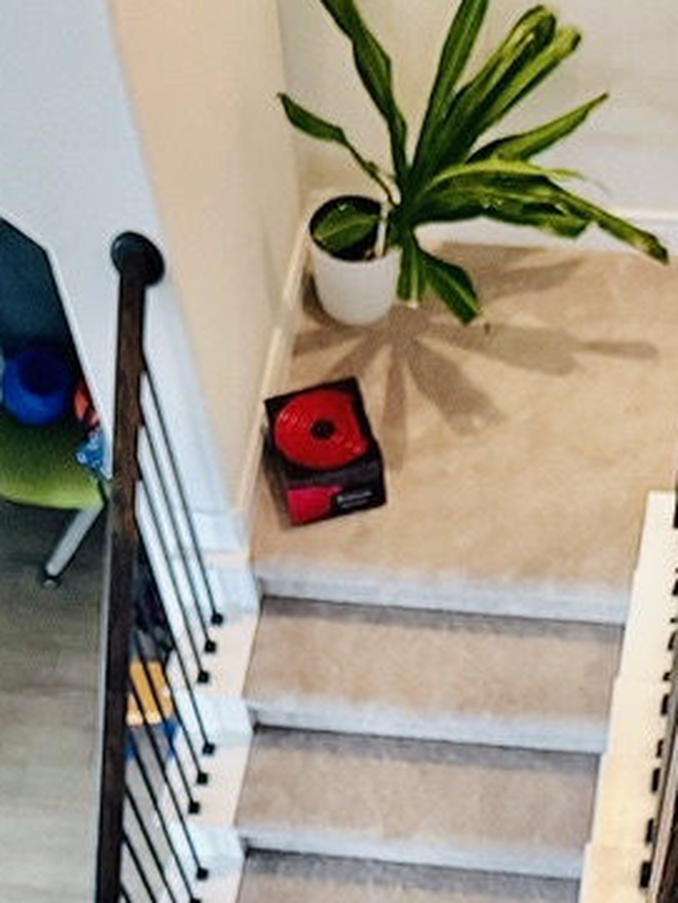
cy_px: 911
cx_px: 443
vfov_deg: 26.9
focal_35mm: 68
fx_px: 1775
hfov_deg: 21.6
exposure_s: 1/30
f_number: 1.78
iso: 800
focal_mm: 6.76
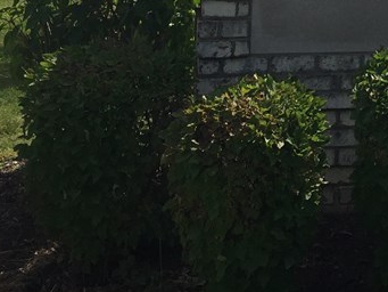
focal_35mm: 87
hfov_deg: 21.2
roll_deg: -1.0
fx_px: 975
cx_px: 445
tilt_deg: +3.2
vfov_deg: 15.7
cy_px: -136
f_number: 2.2
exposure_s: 1/2083
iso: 32
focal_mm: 4.15
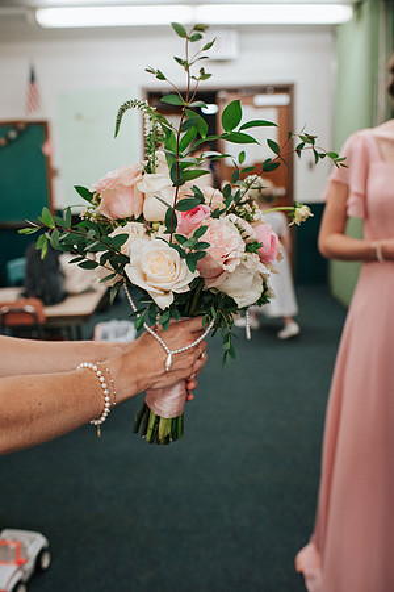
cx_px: 197
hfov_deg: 37.9
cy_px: 296
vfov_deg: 54.4
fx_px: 575
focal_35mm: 35
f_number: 3.2
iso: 1000
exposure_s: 1/125
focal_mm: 35
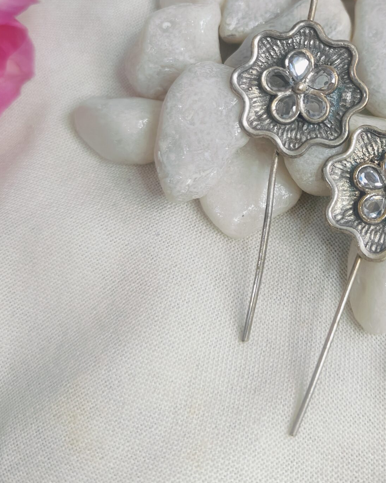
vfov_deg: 40.5
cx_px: 288
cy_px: 105
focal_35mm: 44
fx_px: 628
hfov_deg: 33.5
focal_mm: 5.59
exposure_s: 1/50
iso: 320
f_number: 1.8
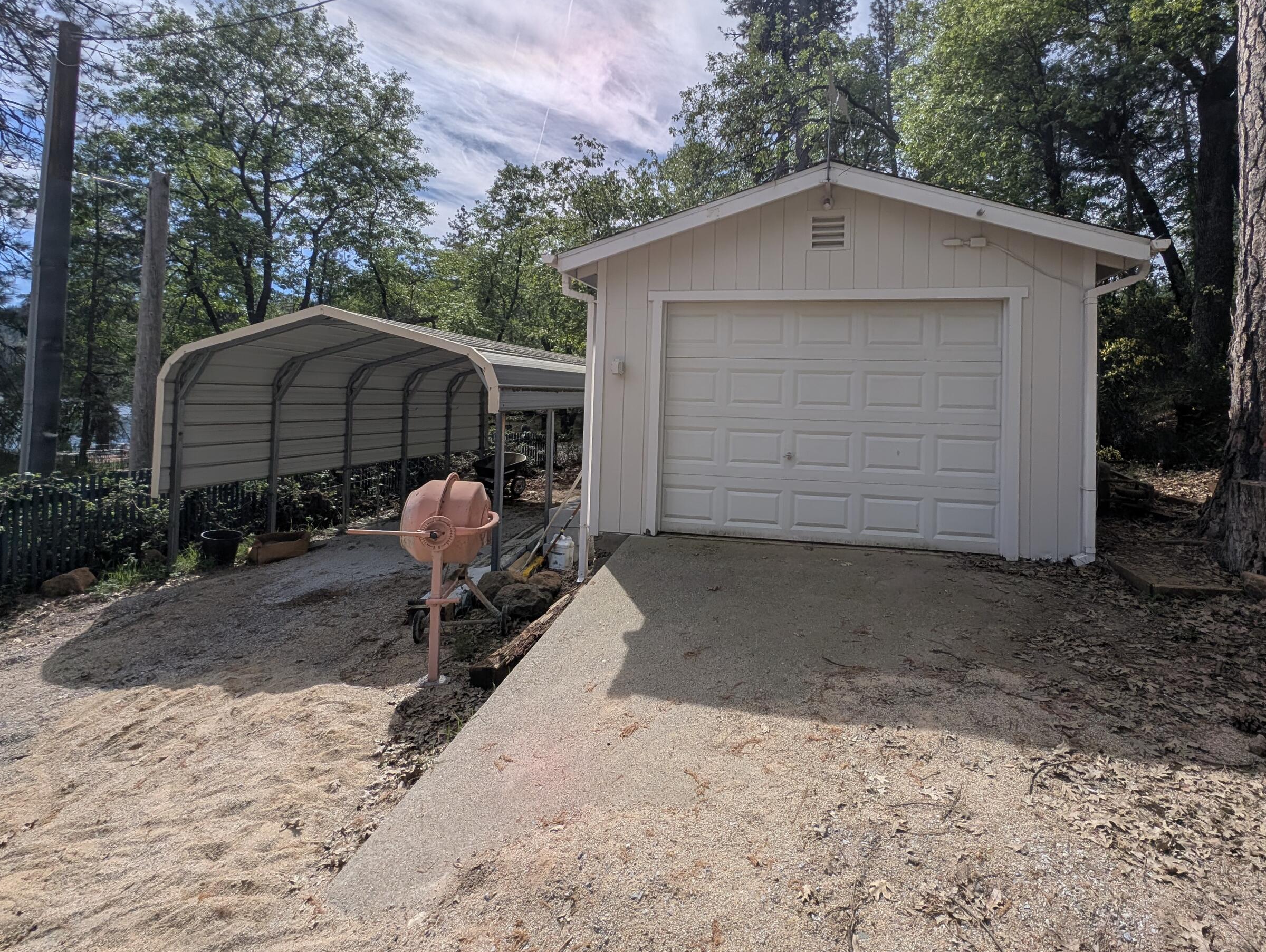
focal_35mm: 15
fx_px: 549
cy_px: 389
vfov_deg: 81.1
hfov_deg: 97.6
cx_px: 715
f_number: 1.95
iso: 41
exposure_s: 1/6944
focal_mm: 2.23
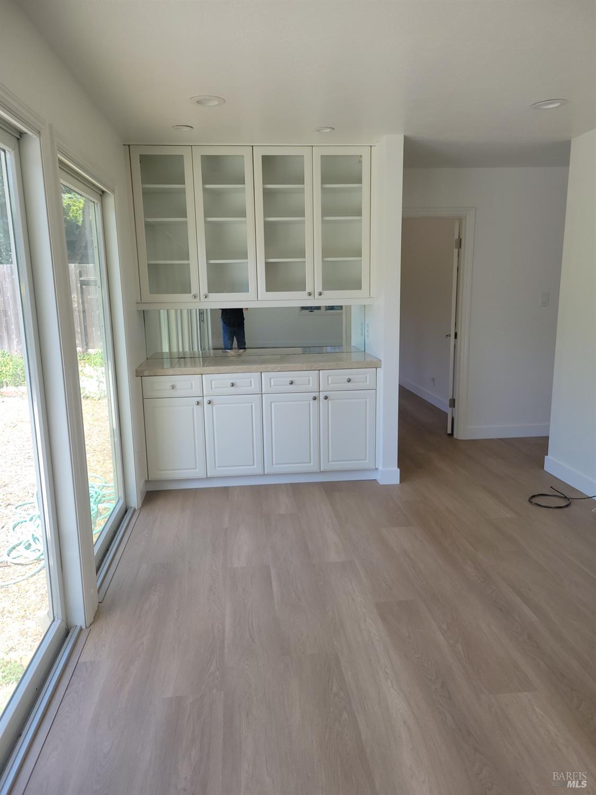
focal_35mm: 26
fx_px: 597
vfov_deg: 67.3
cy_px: 398
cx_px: 298
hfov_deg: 53.1
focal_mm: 5.4
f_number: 1.8
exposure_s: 1/160
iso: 40
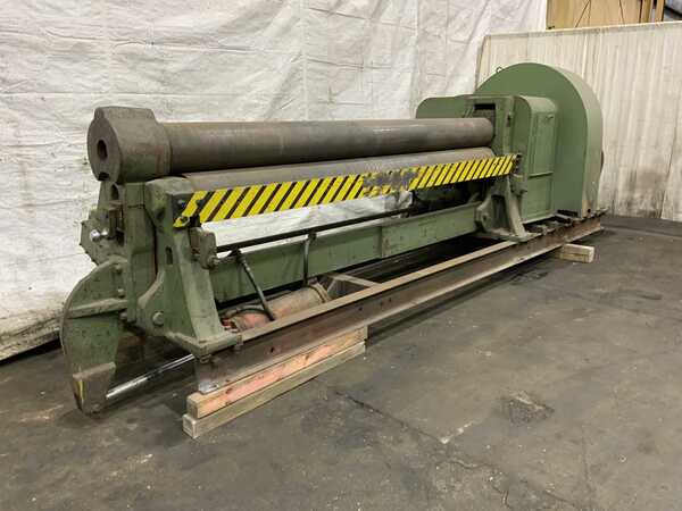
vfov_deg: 48.2
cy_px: 256
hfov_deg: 61.7
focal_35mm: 29
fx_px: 571
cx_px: 341
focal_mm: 3
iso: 160
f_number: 1.8
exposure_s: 1/60
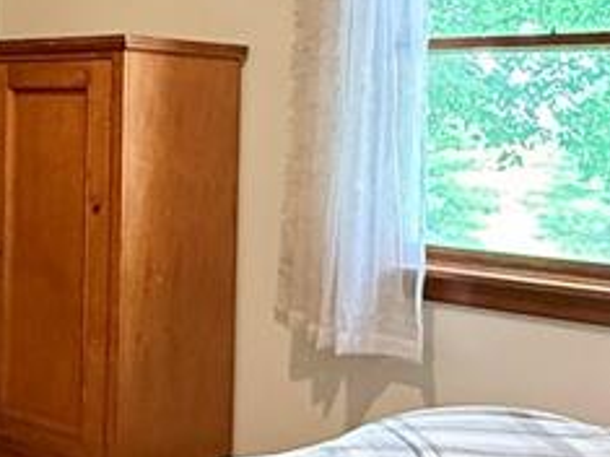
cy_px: 132
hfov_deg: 29.4
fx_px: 1074
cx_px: -13
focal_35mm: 61
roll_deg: -1.1
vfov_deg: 23.8
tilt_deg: -1.1
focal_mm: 2.22
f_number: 2.2
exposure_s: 1/60
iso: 640
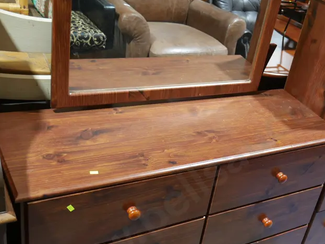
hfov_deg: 39.6
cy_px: 141
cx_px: 259
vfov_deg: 31.5
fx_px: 432
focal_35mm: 46
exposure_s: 1/60
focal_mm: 14
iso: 800
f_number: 3.5
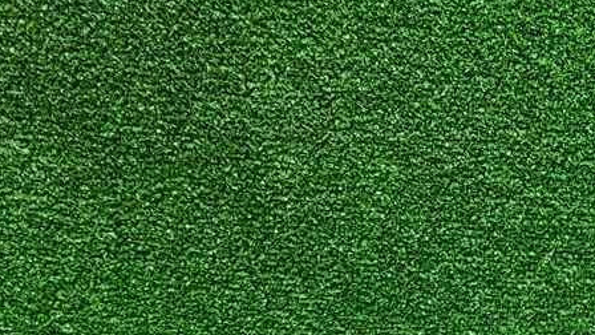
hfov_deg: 20.6
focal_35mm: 91
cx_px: 845
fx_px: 1436
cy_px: 713
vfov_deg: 11.7
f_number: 1.8
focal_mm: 5.4
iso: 241
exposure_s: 1/59
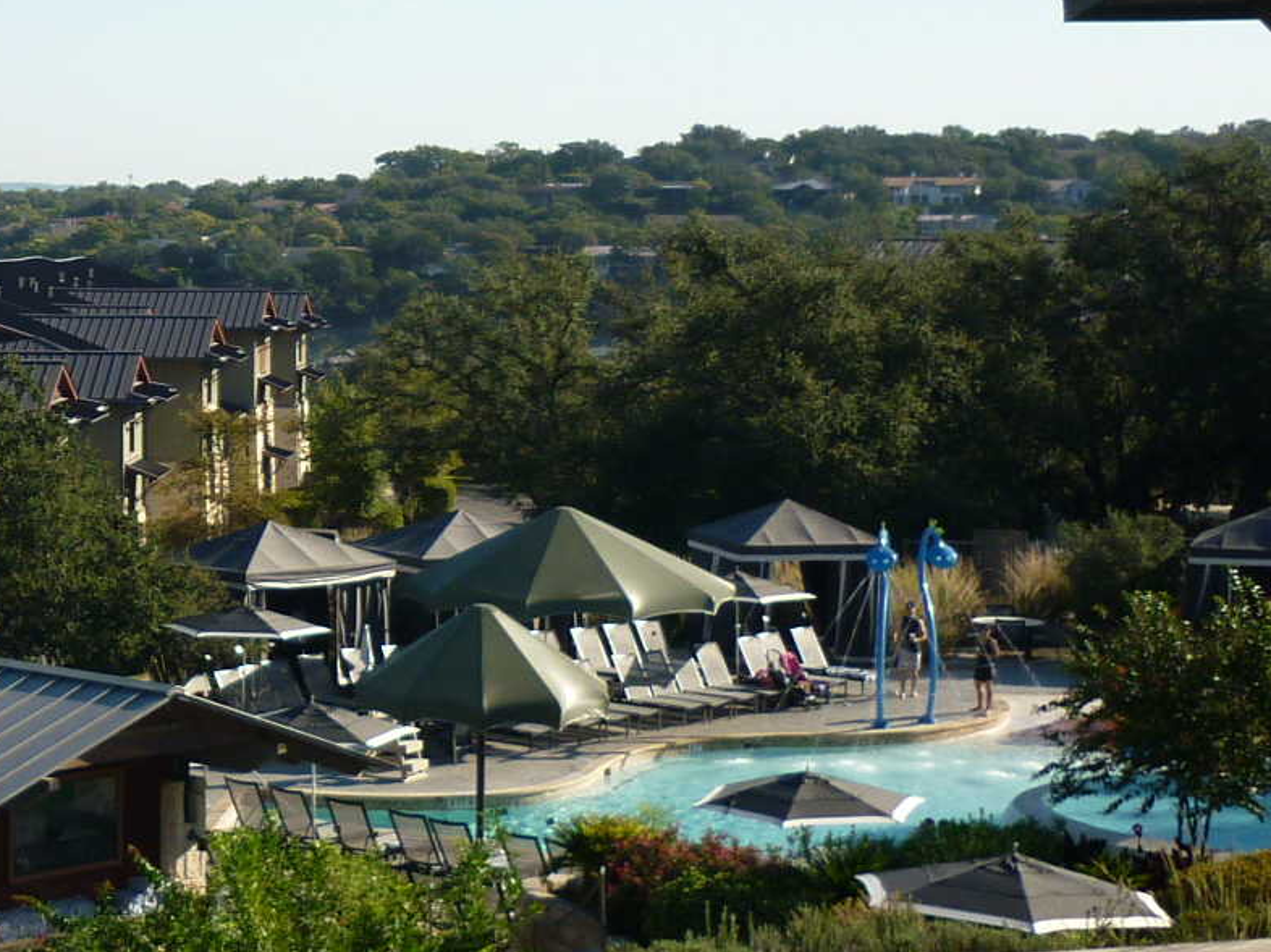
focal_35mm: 86
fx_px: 3157
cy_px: 280
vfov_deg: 17.1
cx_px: -152
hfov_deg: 21.5
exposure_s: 1/160
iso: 80
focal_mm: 5.5
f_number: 8
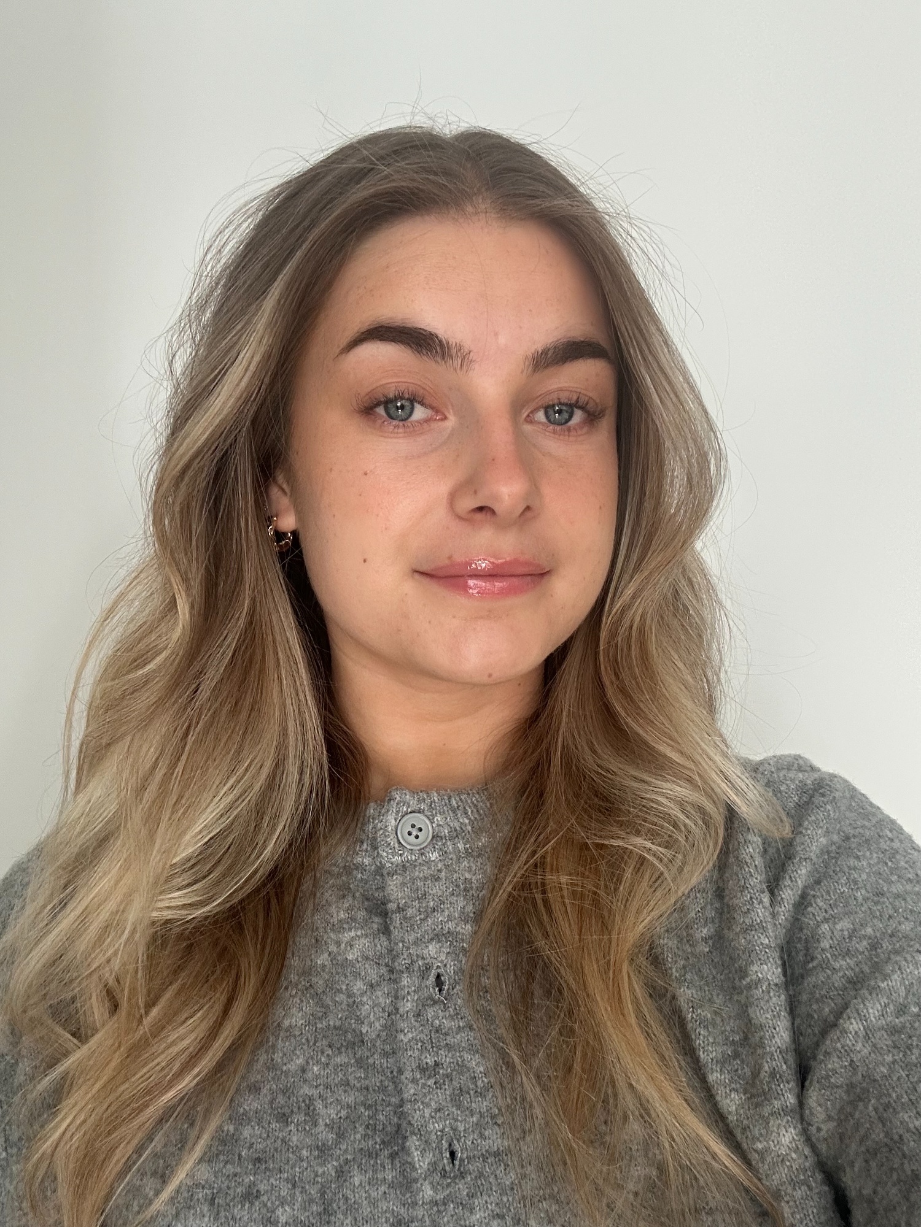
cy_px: 614
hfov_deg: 46.8
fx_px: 1064
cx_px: 460
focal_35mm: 30
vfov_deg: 60.0
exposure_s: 1/60
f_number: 1.9
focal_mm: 2.69
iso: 100
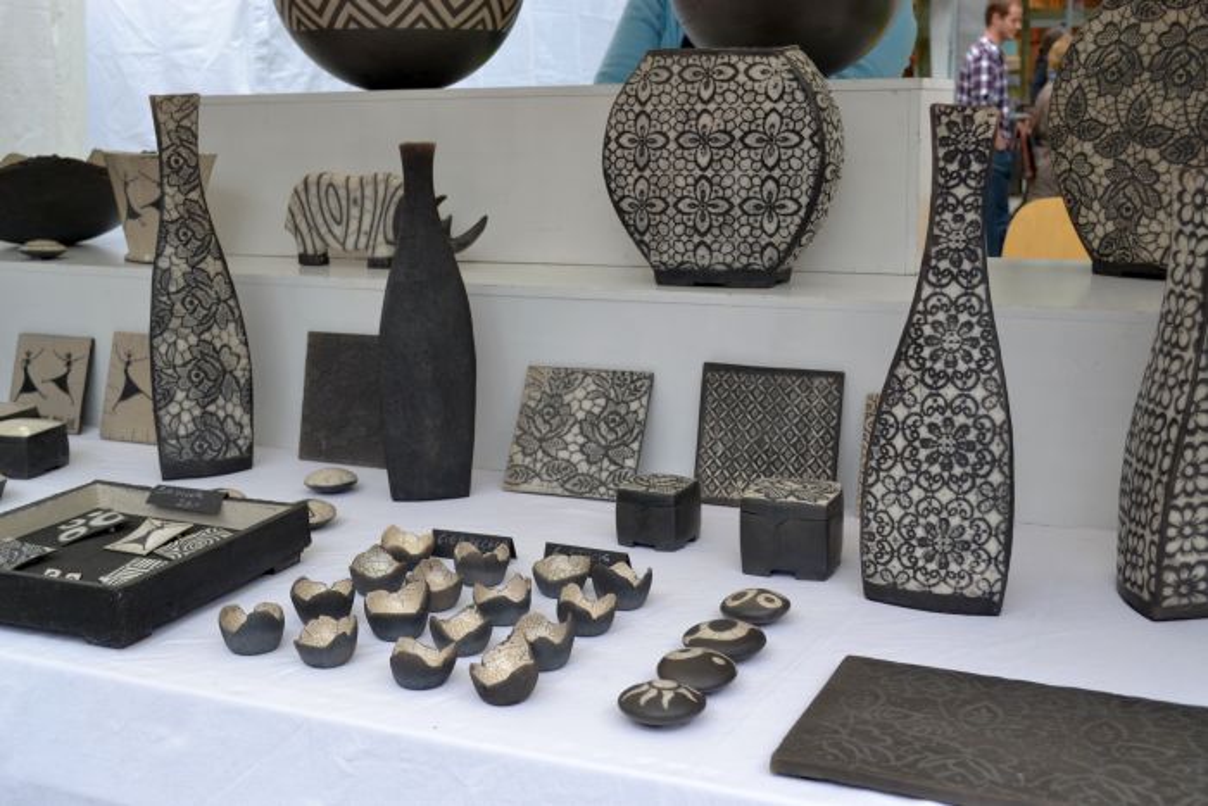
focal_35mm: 42
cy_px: 403
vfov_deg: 31.9
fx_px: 1410
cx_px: 604
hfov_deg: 46.4
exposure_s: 1/125
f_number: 5.6
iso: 160
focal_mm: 28
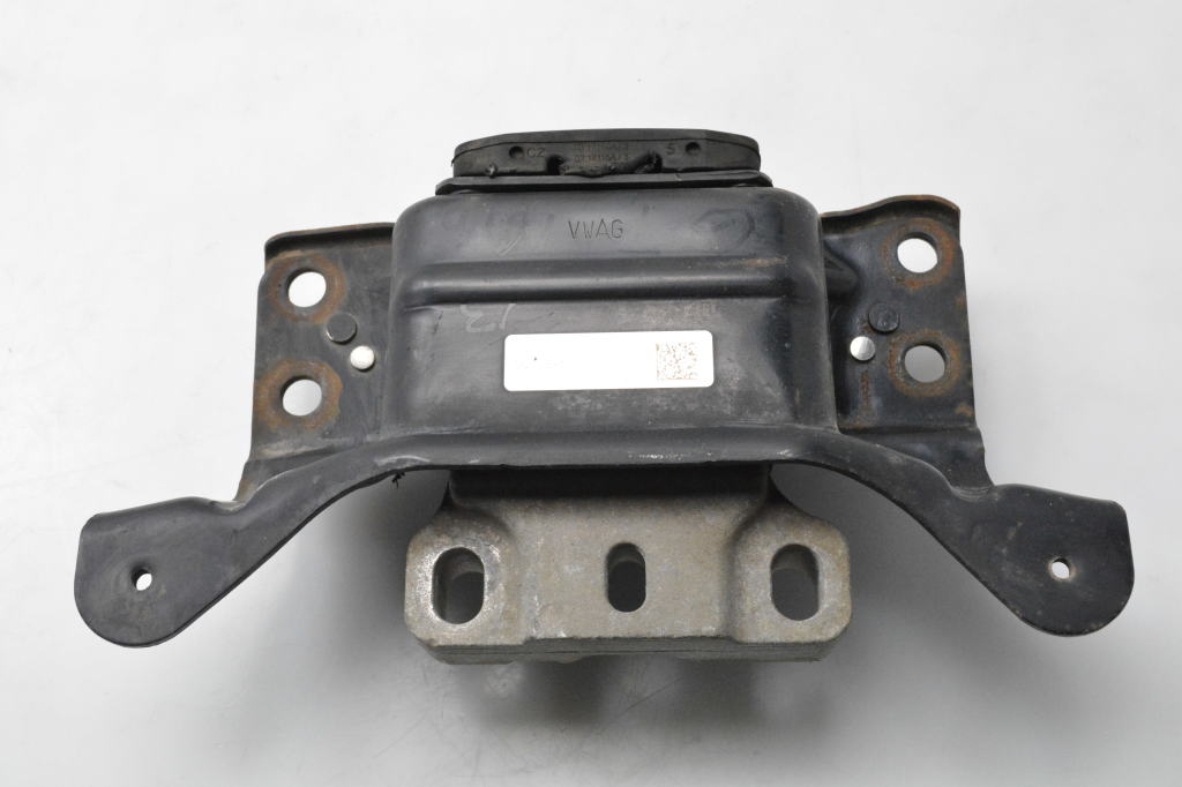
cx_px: 591
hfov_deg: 41.1
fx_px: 1575
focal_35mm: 48
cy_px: 394
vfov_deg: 28.1
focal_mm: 32
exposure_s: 1/400
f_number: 10
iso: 6400
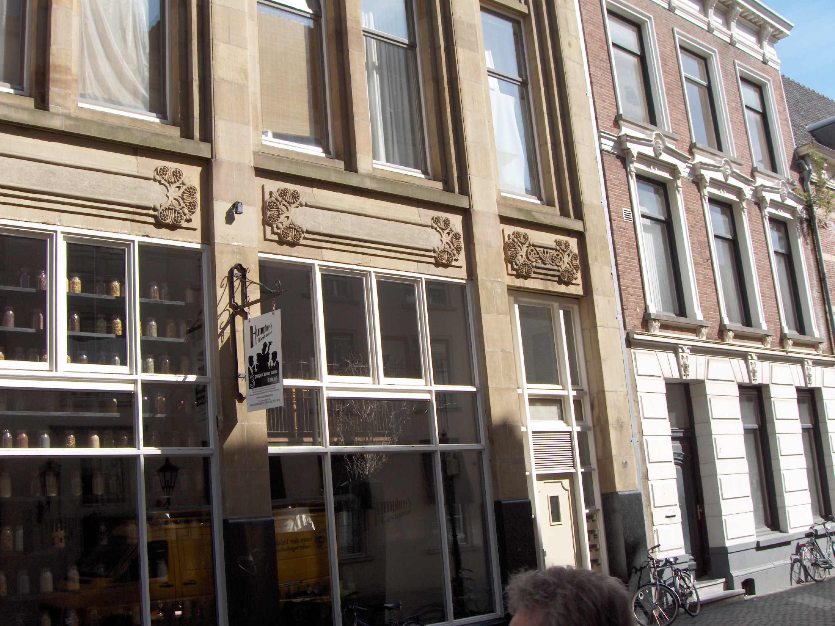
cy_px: 313
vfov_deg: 36.8
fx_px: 941
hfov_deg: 47.9
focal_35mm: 39
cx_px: 418
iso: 74
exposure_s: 1/376
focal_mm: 8
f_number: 4.8
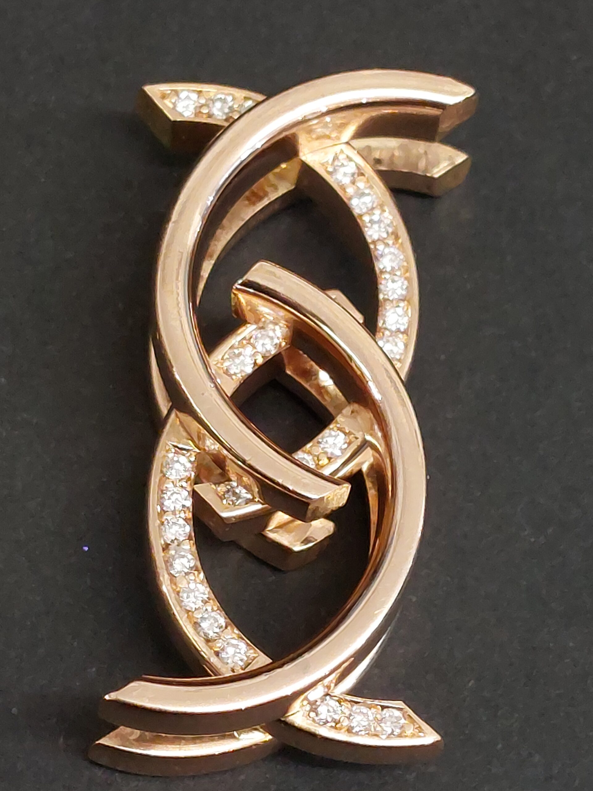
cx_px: 296
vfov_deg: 69.4
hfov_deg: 54.9
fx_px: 571
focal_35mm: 25
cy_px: 396
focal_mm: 5.23
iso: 200
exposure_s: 1/50
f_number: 1.8
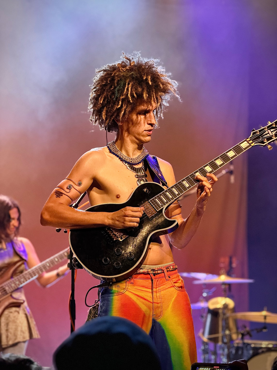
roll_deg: +0.5
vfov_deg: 19.6
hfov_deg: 14.8
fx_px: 1067
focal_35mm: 100
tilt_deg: +6.4
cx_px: 138
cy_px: 185
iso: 320
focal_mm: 16.9
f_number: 2.8
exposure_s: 1/100
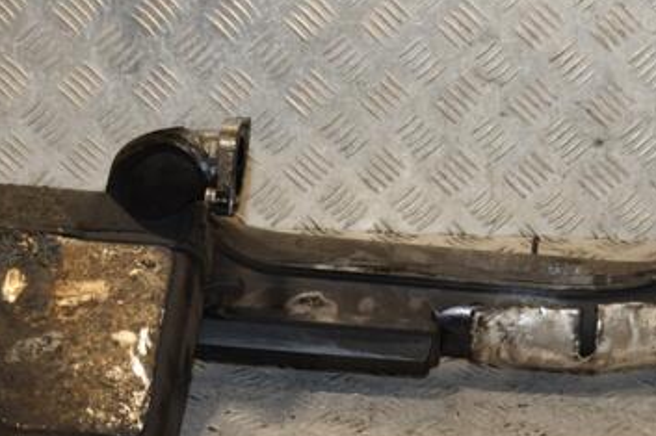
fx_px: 1858
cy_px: 289
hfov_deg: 20.0
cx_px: 392
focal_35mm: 102
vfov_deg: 13.4
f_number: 6.3
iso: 800
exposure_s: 1/200
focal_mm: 40
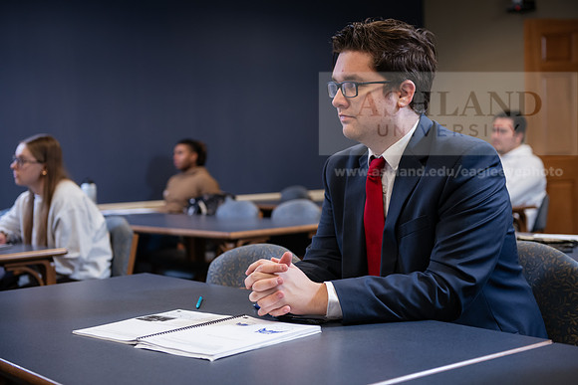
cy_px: 192
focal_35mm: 56
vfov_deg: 24.2
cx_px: 289
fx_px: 899
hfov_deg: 35.6
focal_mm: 56
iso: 400
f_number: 3.2
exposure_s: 1/125
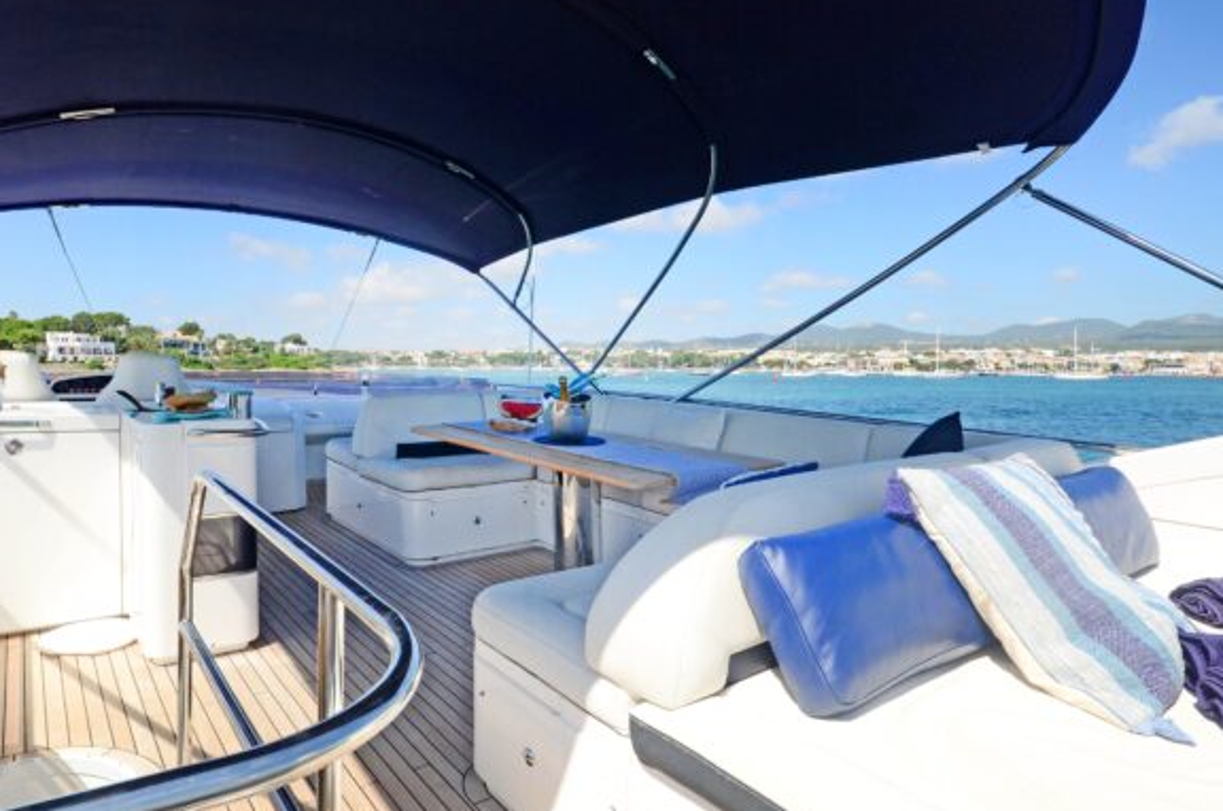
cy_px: 347
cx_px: 527
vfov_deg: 61.5
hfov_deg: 83.6
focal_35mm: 20
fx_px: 678
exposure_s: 1/400
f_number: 10
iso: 320
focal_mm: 10
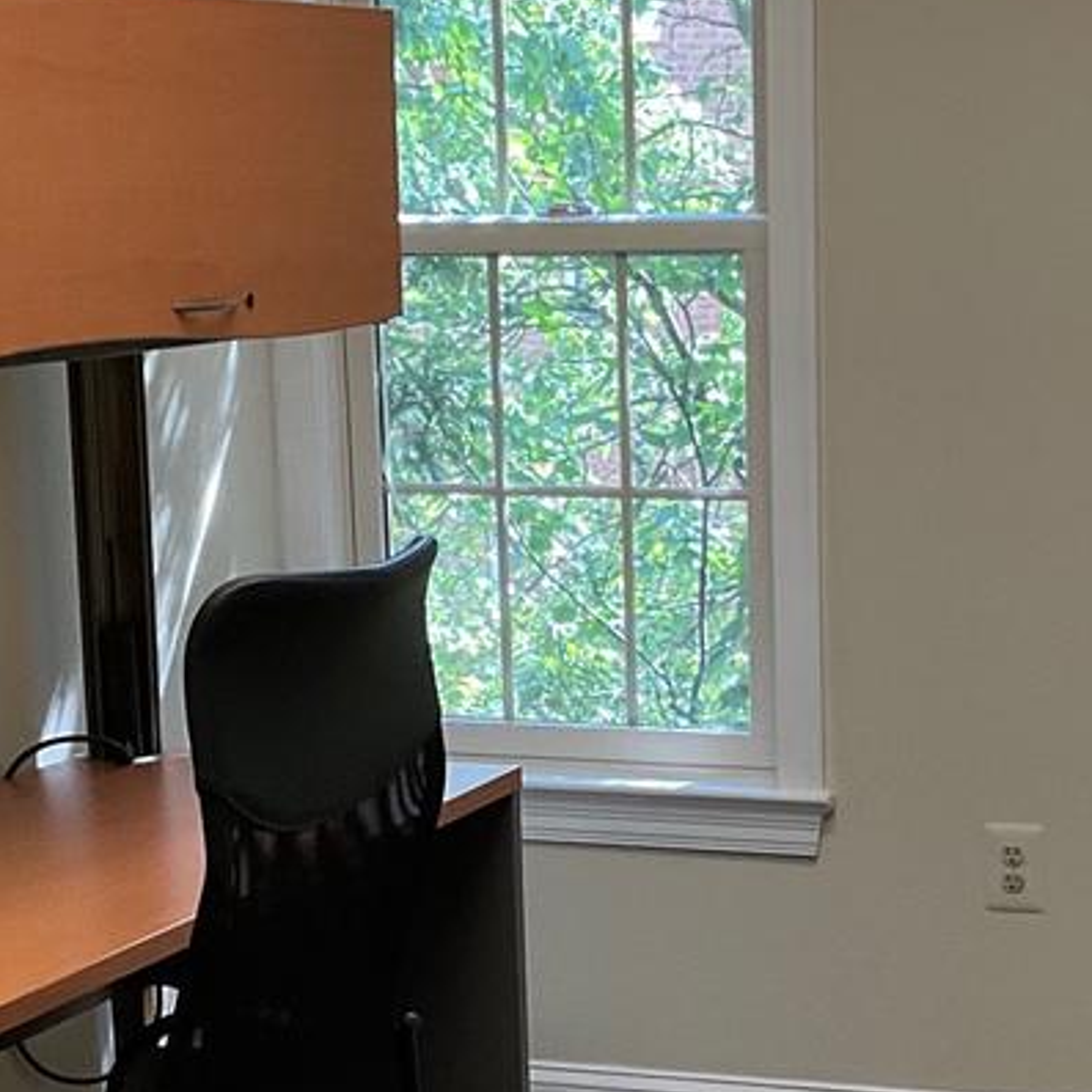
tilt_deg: -14.9
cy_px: 1007
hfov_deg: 18.6
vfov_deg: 18.3
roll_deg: +1.0
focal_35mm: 93
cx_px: 743
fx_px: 3319
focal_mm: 3
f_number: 1.8
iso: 80
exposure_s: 1/60
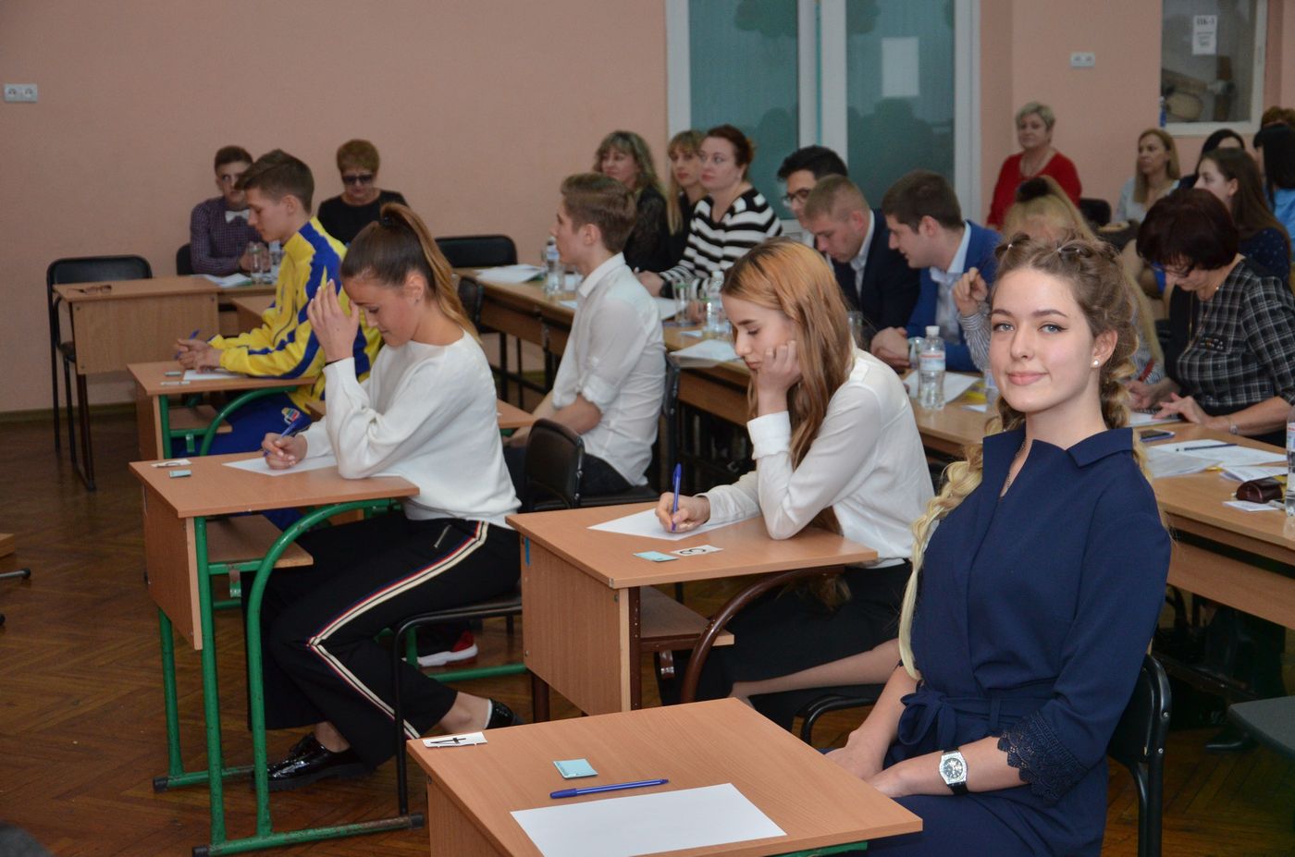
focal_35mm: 60
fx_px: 2154
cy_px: 428
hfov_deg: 33.5
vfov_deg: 22.5
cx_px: 648
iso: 1000
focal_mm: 40
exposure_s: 1/250
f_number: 4.5
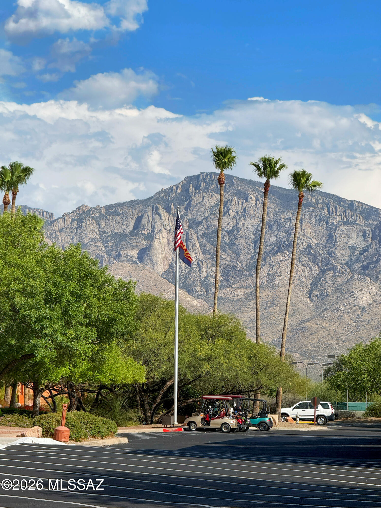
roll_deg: -0.5
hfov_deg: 12.3
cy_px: 254
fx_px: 1761
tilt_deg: +3.9
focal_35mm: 120
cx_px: 190
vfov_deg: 16.4
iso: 50
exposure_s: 1/2283
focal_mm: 15.66
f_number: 2.8
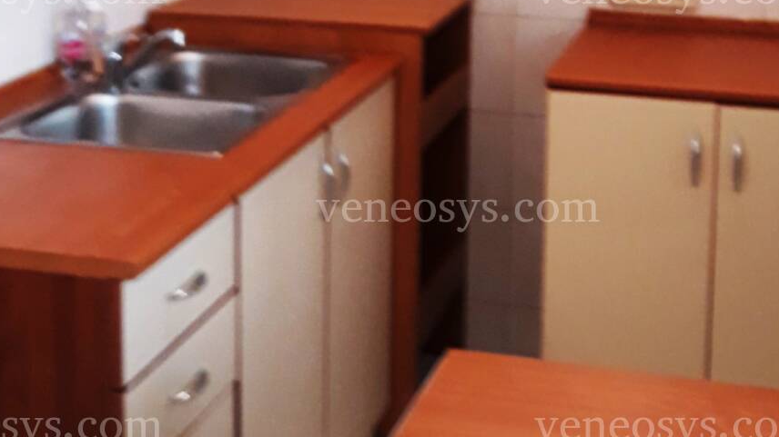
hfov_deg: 31.8
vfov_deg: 17.6
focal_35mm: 66
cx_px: 458
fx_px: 1363
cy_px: -43
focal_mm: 3.71
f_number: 1.7
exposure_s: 1/25
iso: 200
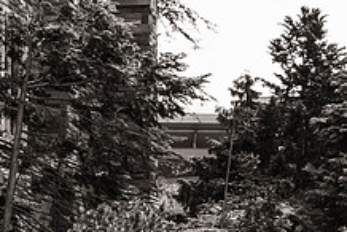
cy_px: 295
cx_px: 245
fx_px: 1795
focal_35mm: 186
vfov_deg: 7.3
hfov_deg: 11.0
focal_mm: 70
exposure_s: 1/4000
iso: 1000
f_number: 4.5
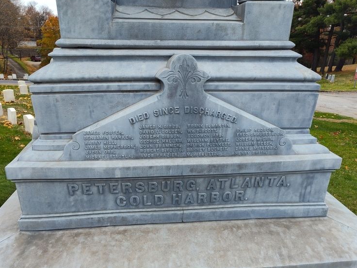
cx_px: 171
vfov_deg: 54.9
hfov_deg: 69.4
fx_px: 258
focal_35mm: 25
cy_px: 140
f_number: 1.8
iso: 125
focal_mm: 5.56
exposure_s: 1/200
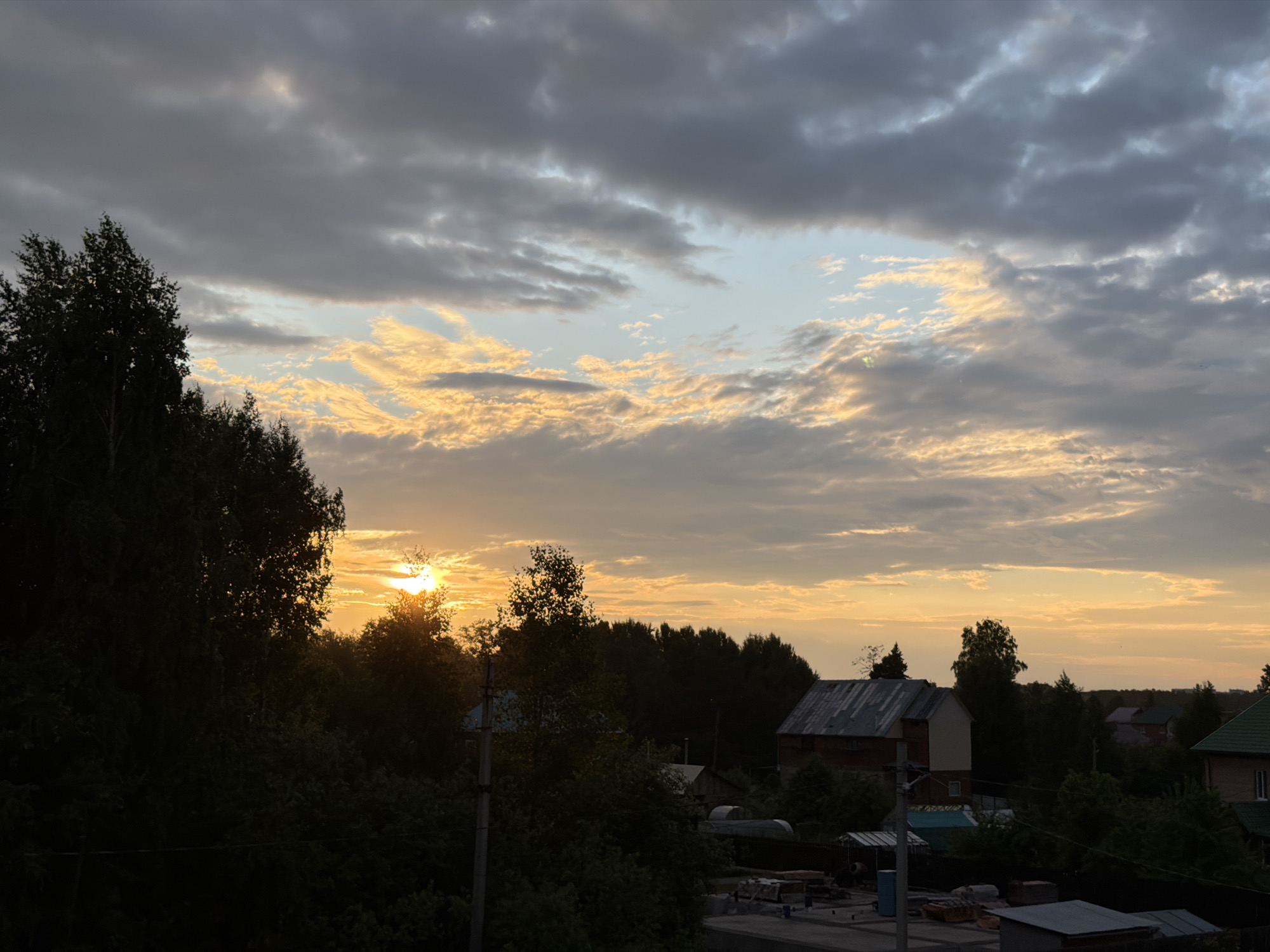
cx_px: 635
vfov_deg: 30.3
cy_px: 476
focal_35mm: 48
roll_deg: -0.6
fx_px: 1761
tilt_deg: +6.3
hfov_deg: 39.7
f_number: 1.78
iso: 80
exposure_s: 1/3096
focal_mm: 6.76
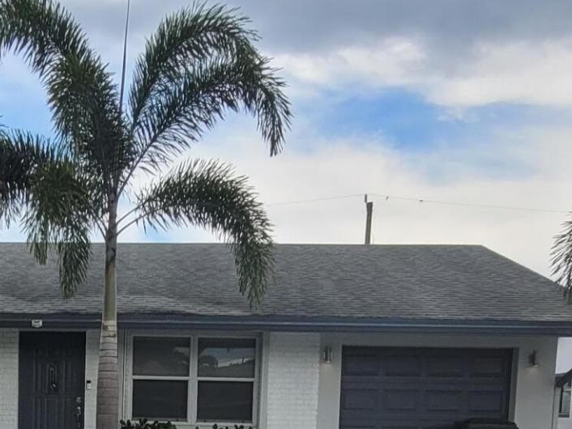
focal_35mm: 53
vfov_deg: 25.2
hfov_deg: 34.9
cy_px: 491
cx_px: 105
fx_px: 876
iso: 40
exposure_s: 1/845
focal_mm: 1.74
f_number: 2.2
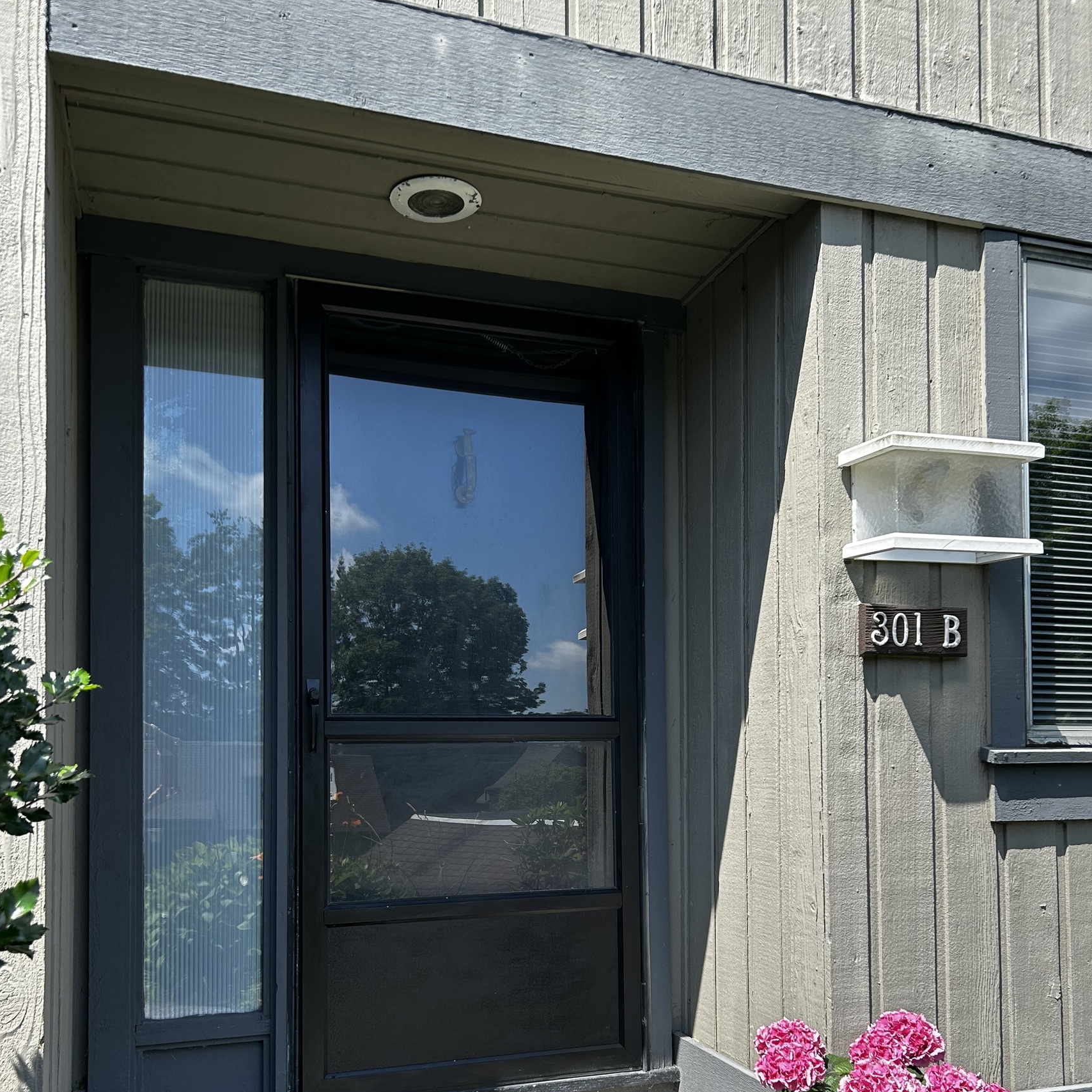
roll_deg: -0.4
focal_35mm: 31
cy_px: 722
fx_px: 1106
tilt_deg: +1.0
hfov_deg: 52.5
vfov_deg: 51.6
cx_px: 550
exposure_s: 1/1621
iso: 50
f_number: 1.5
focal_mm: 5.7
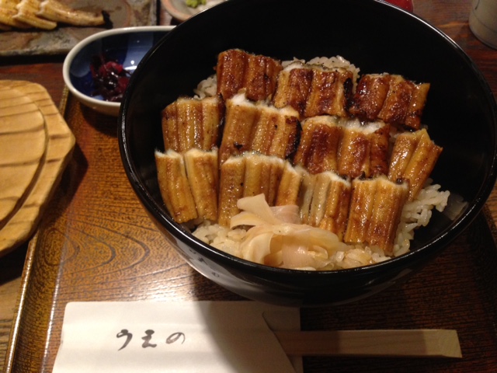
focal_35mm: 33
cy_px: 186
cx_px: 248
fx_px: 474
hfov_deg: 55.4
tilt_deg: -56.8
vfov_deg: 42.9
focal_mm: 4.12
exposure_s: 1/20
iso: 250
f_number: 2.4
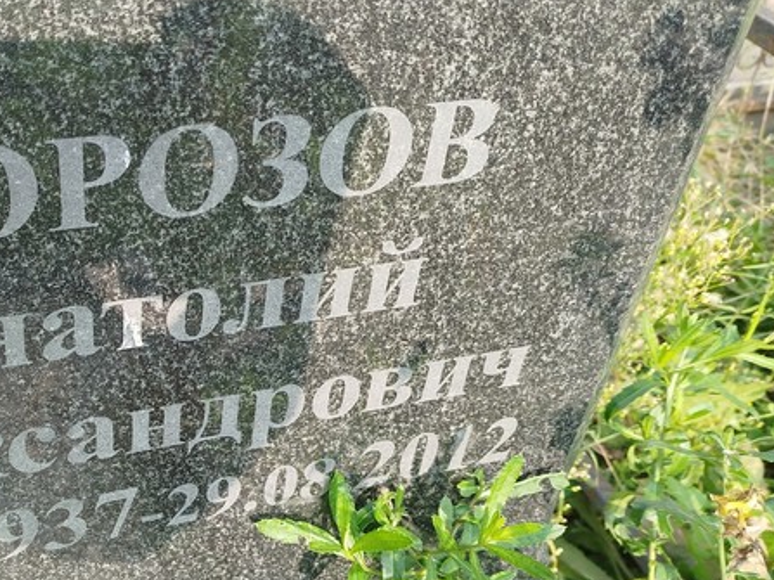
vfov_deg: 33.4
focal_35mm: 43
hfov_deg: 42.2
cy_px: 360
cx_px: 171
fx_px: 961
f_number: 1.7
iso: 50
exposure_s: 1/175
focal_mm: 5.31
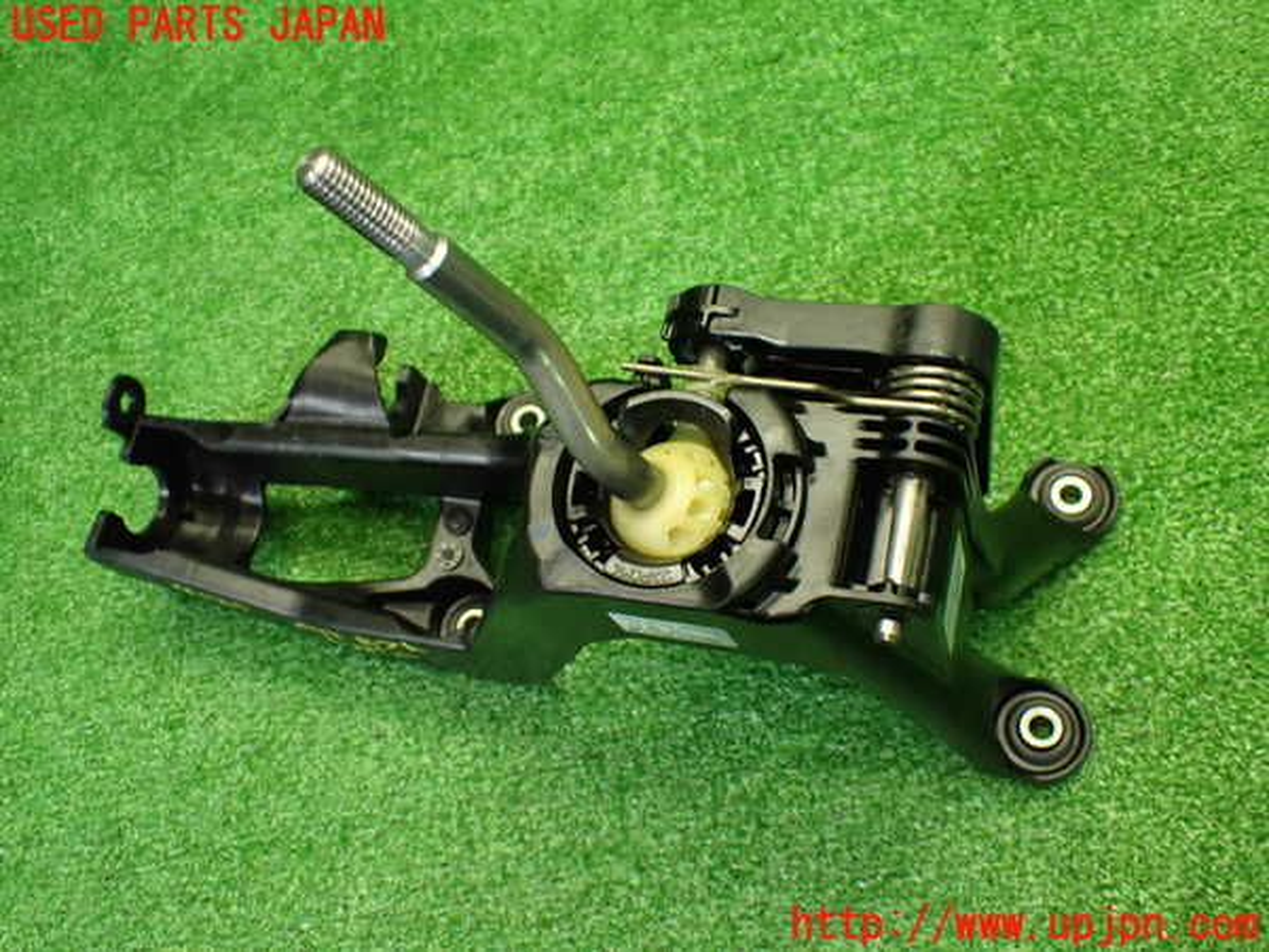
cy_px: 476
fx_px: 1320
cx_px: 634
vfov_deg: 39.7
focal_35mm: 36
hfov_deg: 51.4
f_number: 2.5
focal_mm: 6.37
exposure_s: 1/100
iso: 800
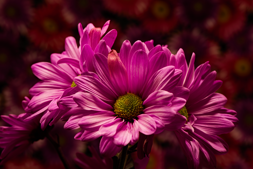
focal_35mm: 105
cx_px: 126
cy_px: 84
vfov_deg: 13.1
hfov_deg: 19.5
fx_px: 738
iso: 64
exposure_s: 1/2
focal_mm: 105
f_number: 11
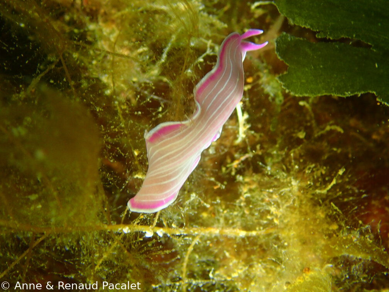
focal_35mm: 100
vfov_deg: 14.8
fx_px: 1124
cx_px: 194
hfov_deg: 19.6
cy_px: 146
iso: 200
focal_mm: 18
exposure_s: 1/200
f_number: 6.3
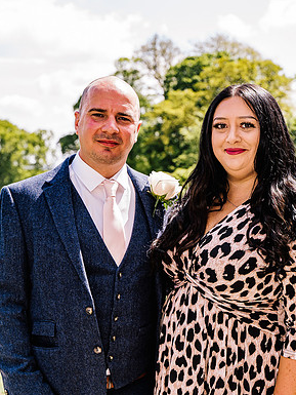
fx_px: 820
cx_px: 208
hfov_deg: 20.3
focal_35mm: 72
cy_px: 198
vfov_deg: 27.0
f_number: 4.5
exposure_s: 1/250
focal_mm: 49
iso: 125
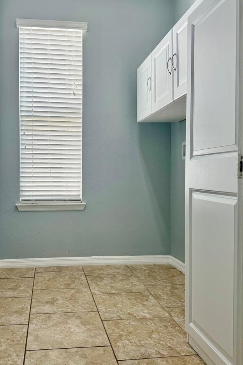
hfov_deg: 40.8
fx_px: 324
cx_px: 88
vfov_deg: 58.7
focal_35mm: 32
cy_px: 174
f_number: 1.78
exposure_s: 1/172
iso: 80
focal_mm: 6.76
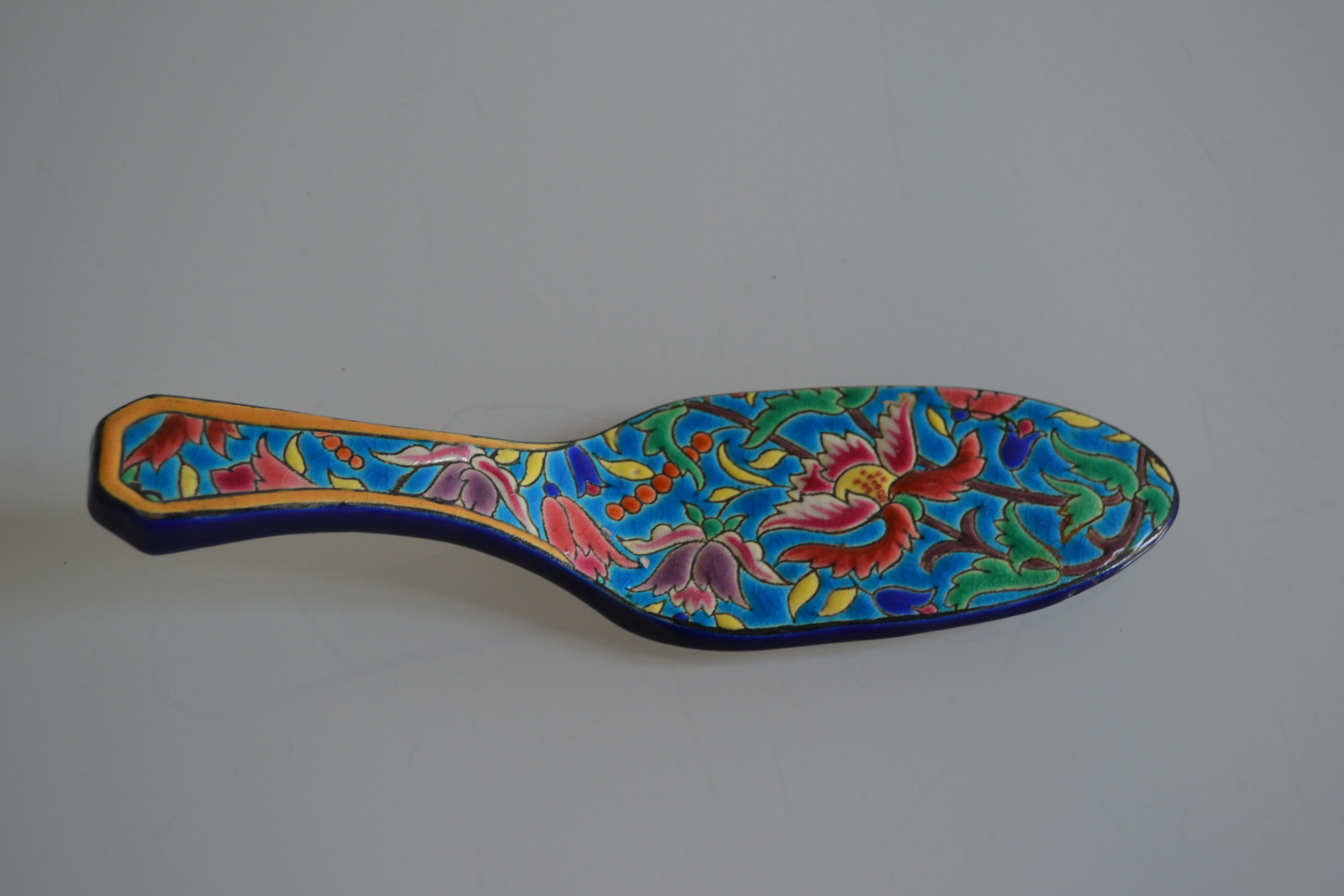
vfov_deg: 28.1
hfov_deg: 41.1
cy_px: 448
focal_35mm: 48
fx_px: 1792
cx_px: 672
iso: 400
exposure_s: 1/30
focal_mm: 32
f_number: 4.8
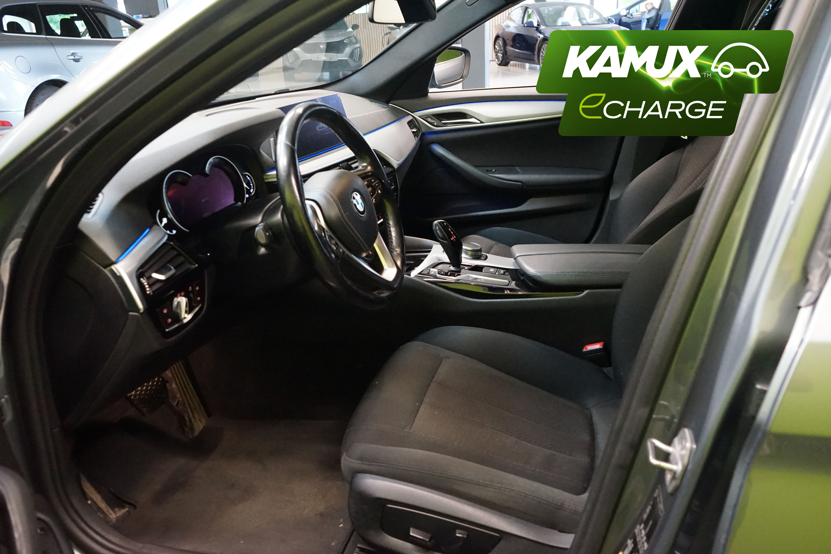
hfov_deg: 63.7
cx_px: 416
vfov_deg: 45.0
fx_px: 669
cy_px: 277
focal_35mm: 29
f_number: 6.3
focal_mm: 29
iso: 8000
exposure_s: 1/30
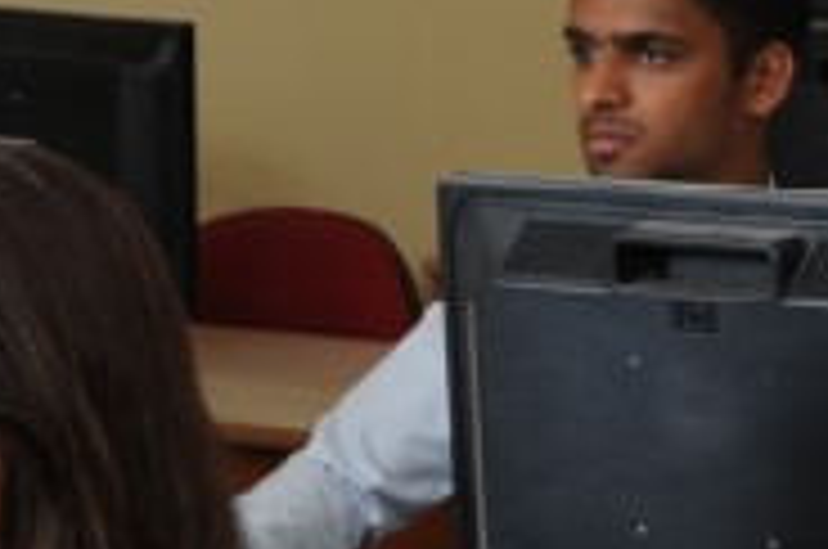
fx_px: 5763
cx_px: 1692
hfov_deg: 7.8
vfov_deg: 5.4
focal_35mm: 251
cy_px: 587
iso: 400
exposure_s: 1/60
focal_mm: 45
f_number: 14
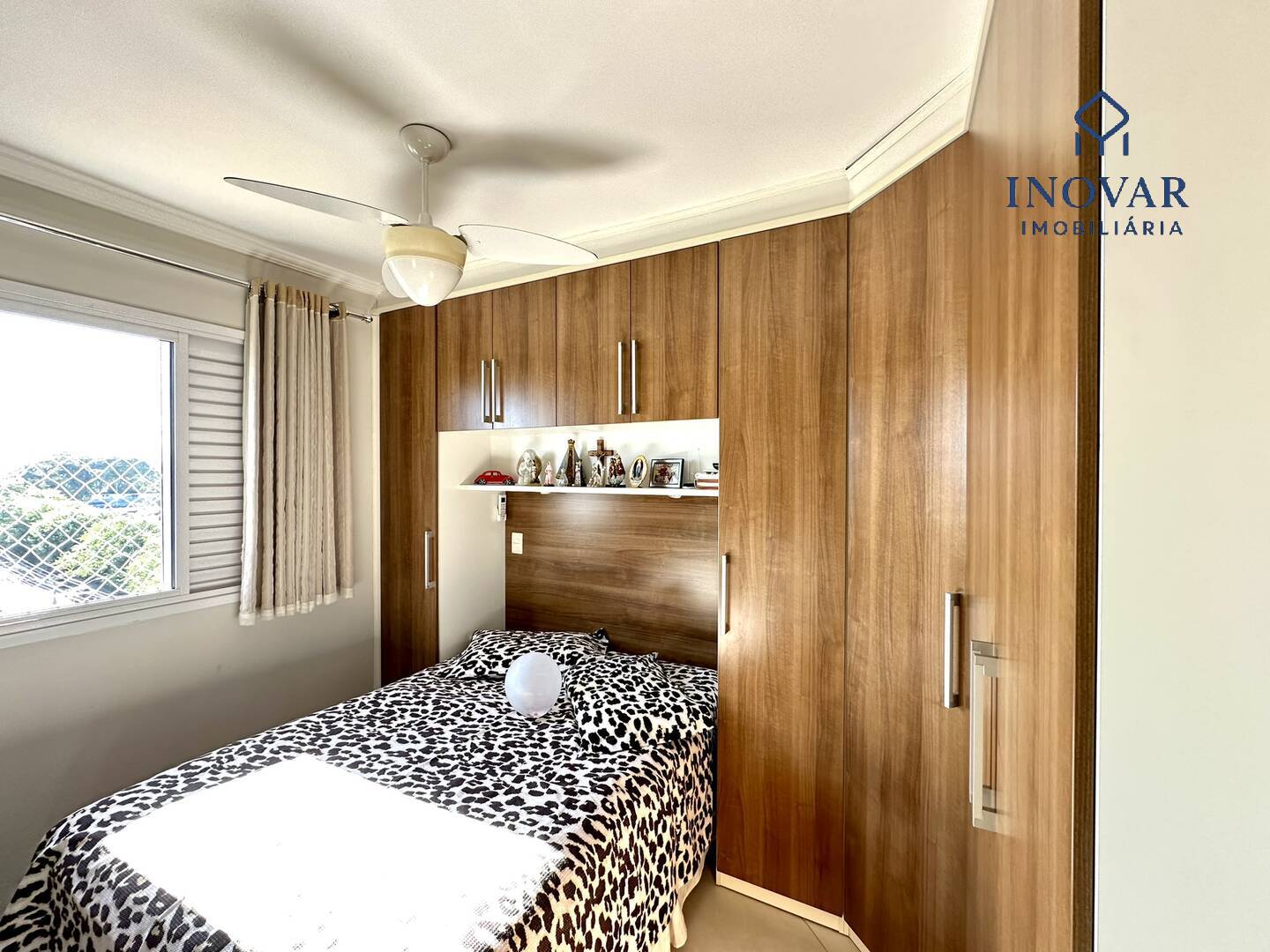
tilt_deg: -0.2
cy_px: 476
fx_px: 514
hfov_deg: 102.1
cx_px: 635
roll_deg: -0.1
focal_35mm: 14
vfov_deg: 85.7
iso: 160
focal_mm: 2.22
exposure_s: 1/99
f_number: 2.2
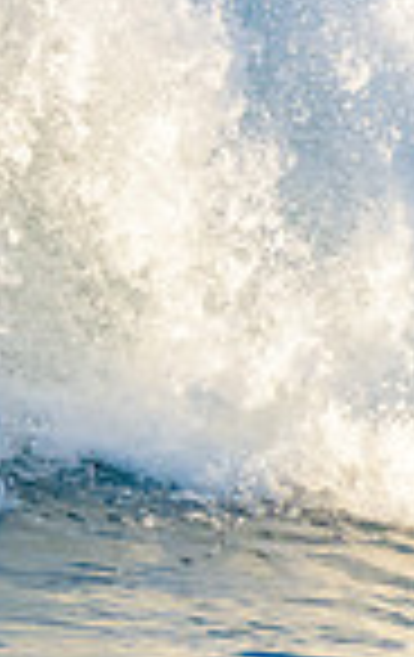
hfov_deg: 0.5
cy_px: 133
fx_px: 44059
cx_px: -864
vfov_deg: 0.9
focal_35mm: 2455
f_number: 5.6
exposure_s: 1/2000
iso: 450
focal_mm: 500
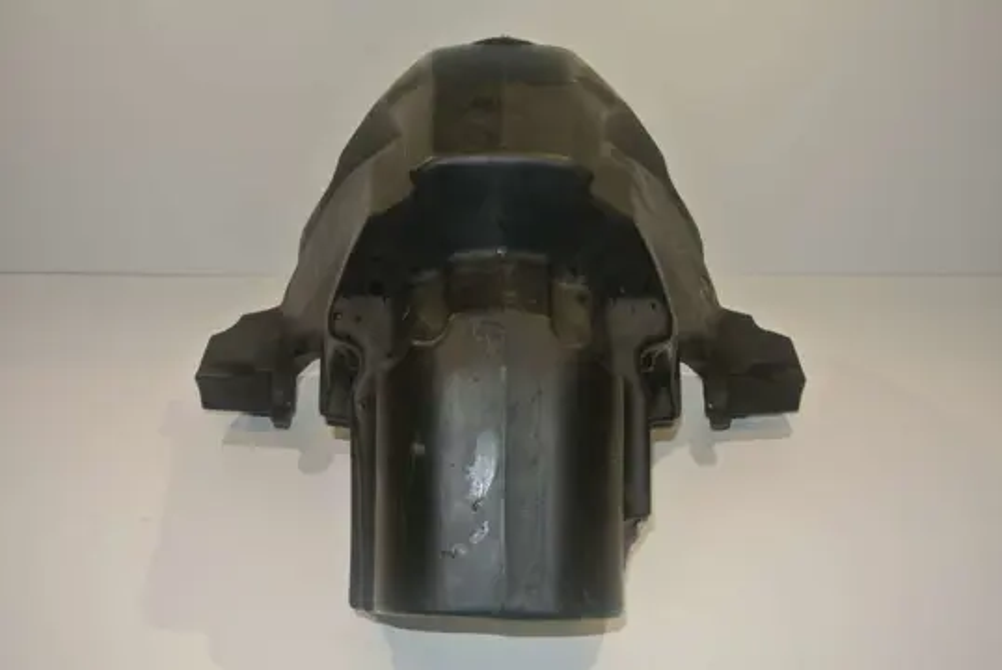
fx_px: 892
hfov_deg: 58.7
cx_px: 501
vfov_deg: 41.2
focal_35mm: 32
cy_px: 335
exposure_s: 1/60
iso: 200
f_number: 3.8
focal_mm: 12.2
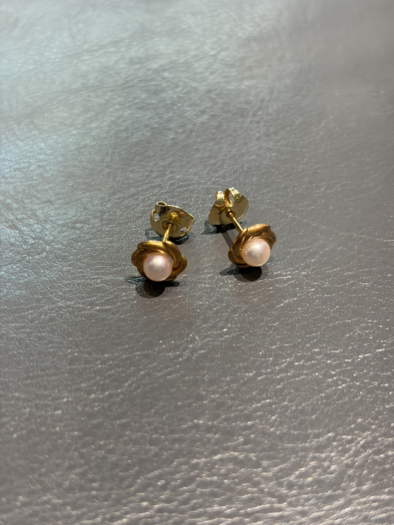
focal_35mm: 52
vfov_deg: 36.8
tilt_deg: -47.7
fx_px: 789
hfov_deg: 28.0
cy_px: 262
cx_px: 197
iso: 32
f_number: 1.6
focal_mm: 5.96
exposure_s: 1/50
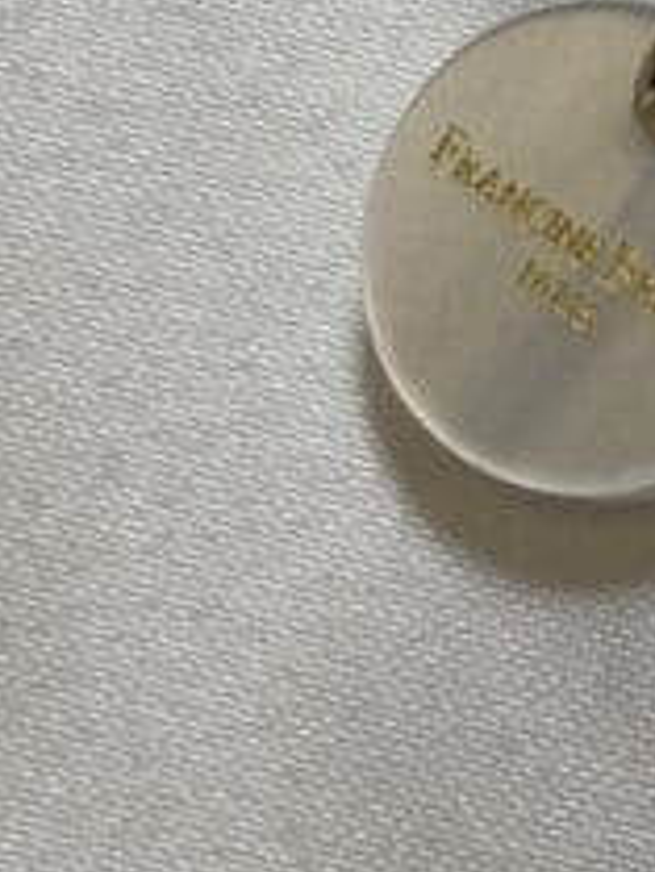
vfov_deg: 7.7
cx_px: 797
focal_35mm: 255
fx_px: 6427
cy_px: 46
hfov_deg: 5.8
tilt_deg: -75.4
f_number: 1.6
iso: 32
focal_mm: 5.96
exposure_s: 1/297
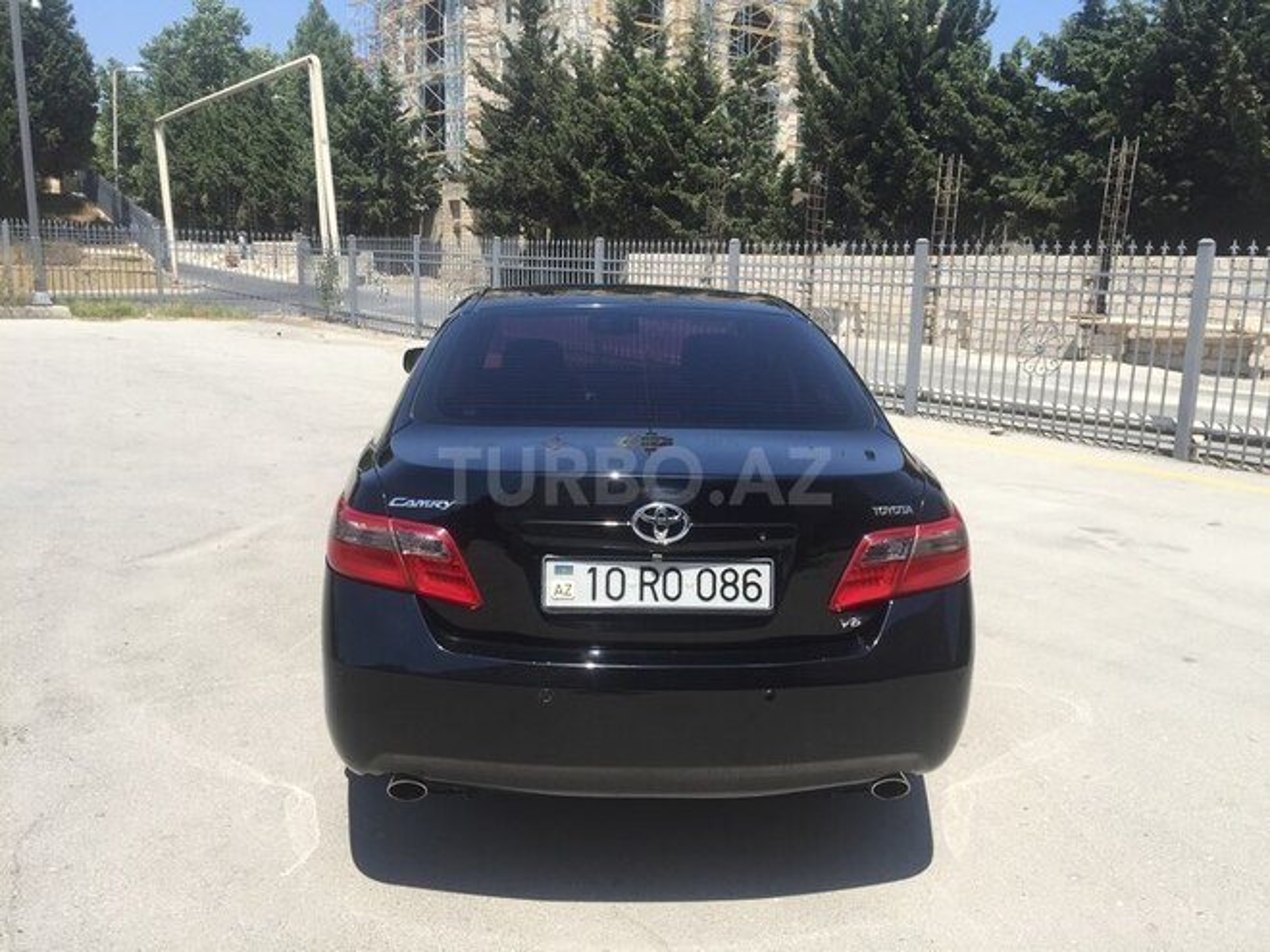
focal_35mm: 29
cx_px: 635
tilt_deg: -10.2
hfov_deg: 61.7
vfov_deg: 48.2
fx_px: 1064
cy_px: 476
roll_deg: -1.8
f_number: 2.2
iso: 32
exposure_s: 1/1319
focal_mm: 4.15
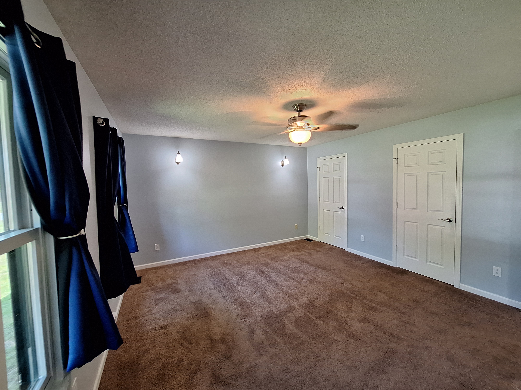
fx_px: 196
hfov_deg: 106.2
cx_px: 260
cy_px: 195
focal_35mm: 13
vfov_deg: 89.9
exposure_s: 1/50
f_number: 2.2
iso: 200
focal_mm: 1.74
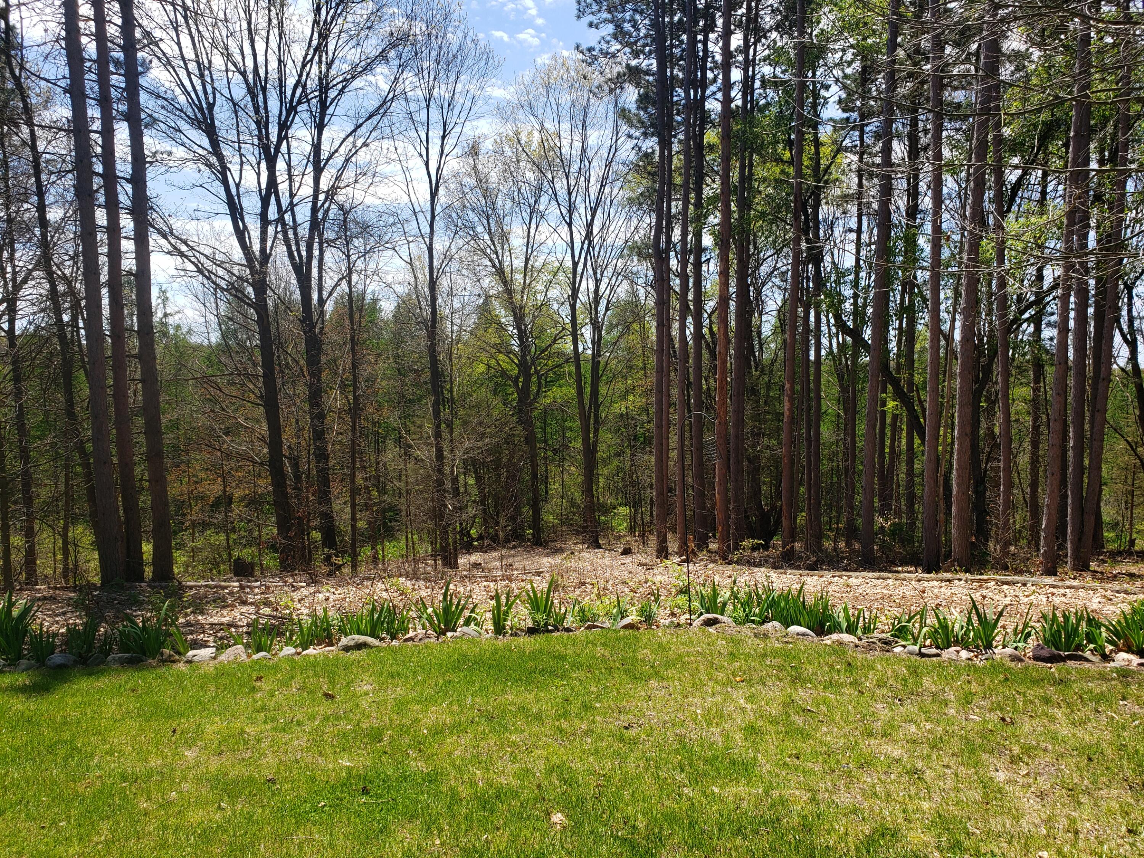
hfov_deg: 67.3
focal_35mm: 26
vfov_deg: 53.1
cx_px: 572
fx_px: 859
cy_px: 429
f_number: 2.4
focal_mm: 4.3
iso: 50
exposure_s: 1/965
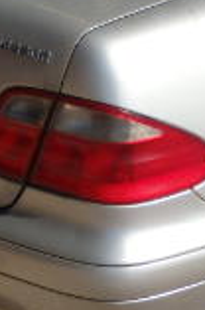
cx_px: 296
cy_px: 113
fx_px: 1313
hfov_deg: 8.7
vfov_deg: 13.4
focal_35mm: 153
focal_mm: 6.4
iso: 160
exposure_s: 1/160
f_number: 13
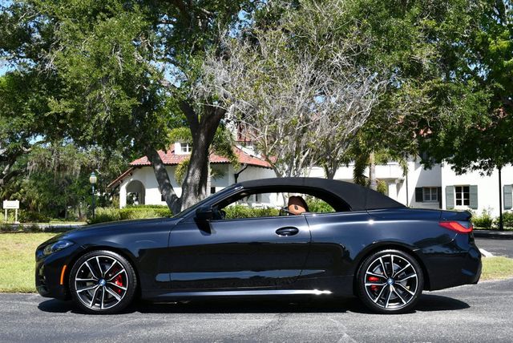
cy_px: 172
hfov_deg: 38.2
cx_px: 256
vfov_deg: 26.0
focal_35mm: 52
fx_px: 742
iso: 160
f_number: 8
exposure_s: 1/250
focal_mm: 26
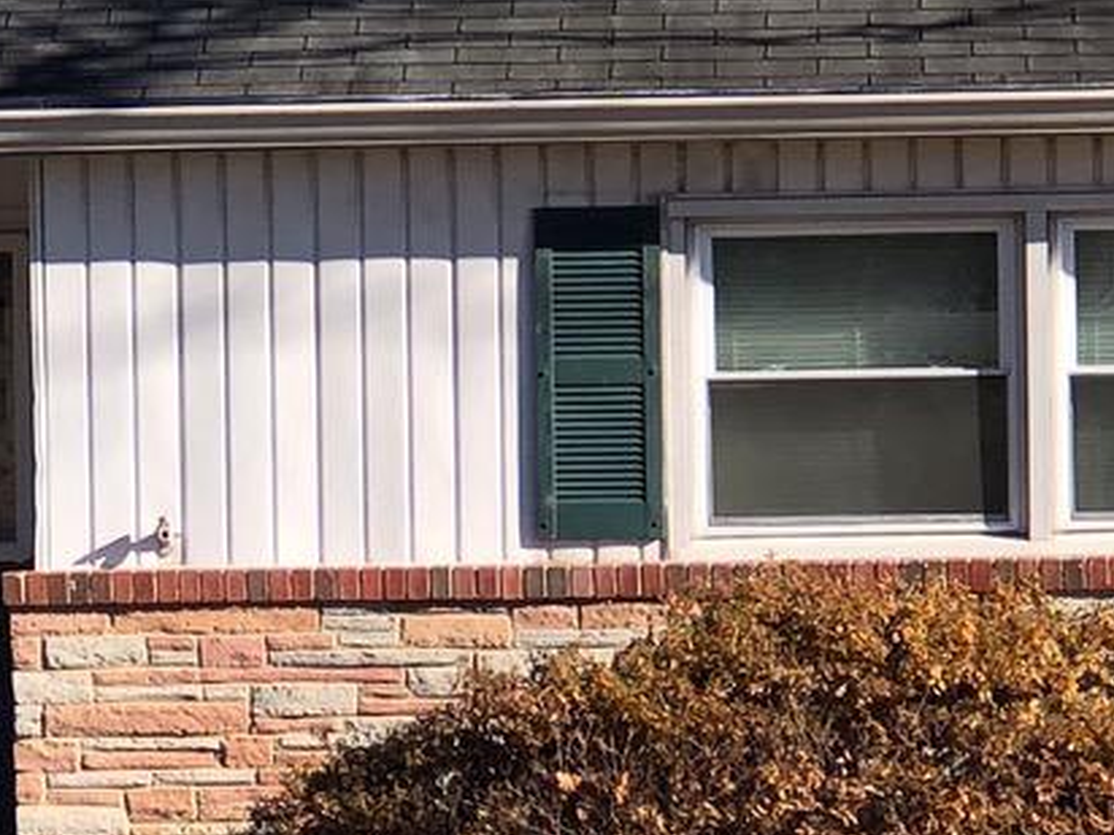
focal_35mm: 283
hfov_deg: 7.0
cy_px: 678
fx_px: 9107
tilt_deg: -4.2
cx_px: 62
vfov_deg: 5.2
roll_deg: +0.9
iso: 20
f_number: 2.8
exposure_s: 1/366
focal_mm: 6.6
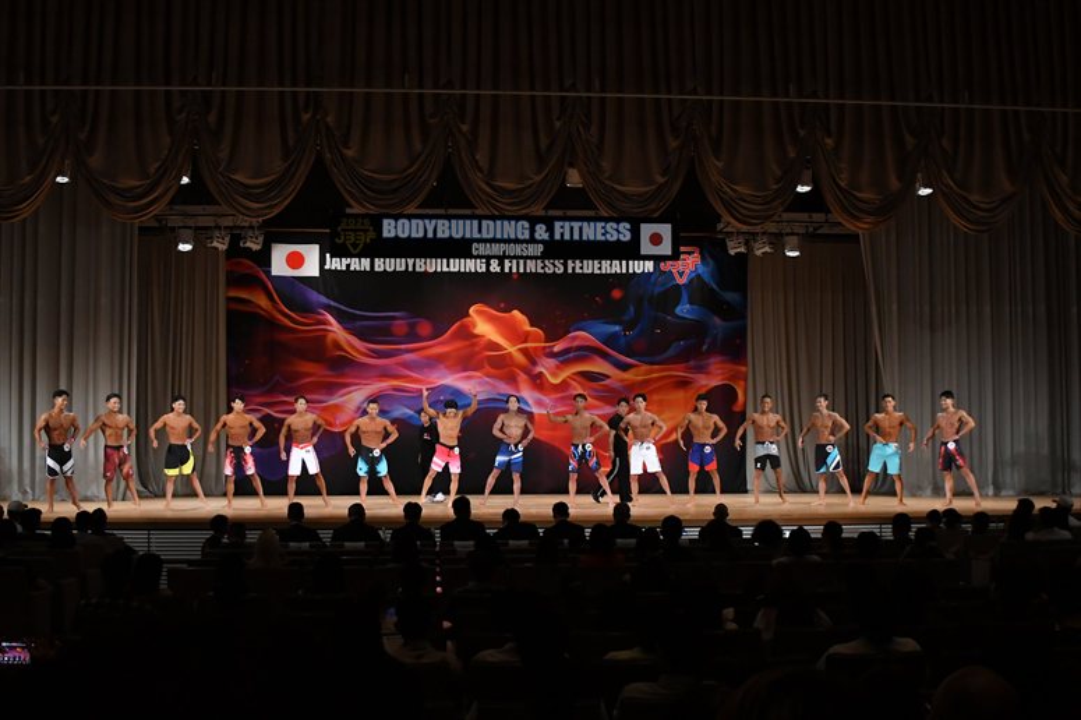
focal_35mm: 42
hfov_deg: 46.4
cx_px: 540
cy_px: 360
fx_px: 1261
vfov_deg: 31.9
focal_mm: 28
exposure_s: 1/400
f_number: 5.6
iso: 3200
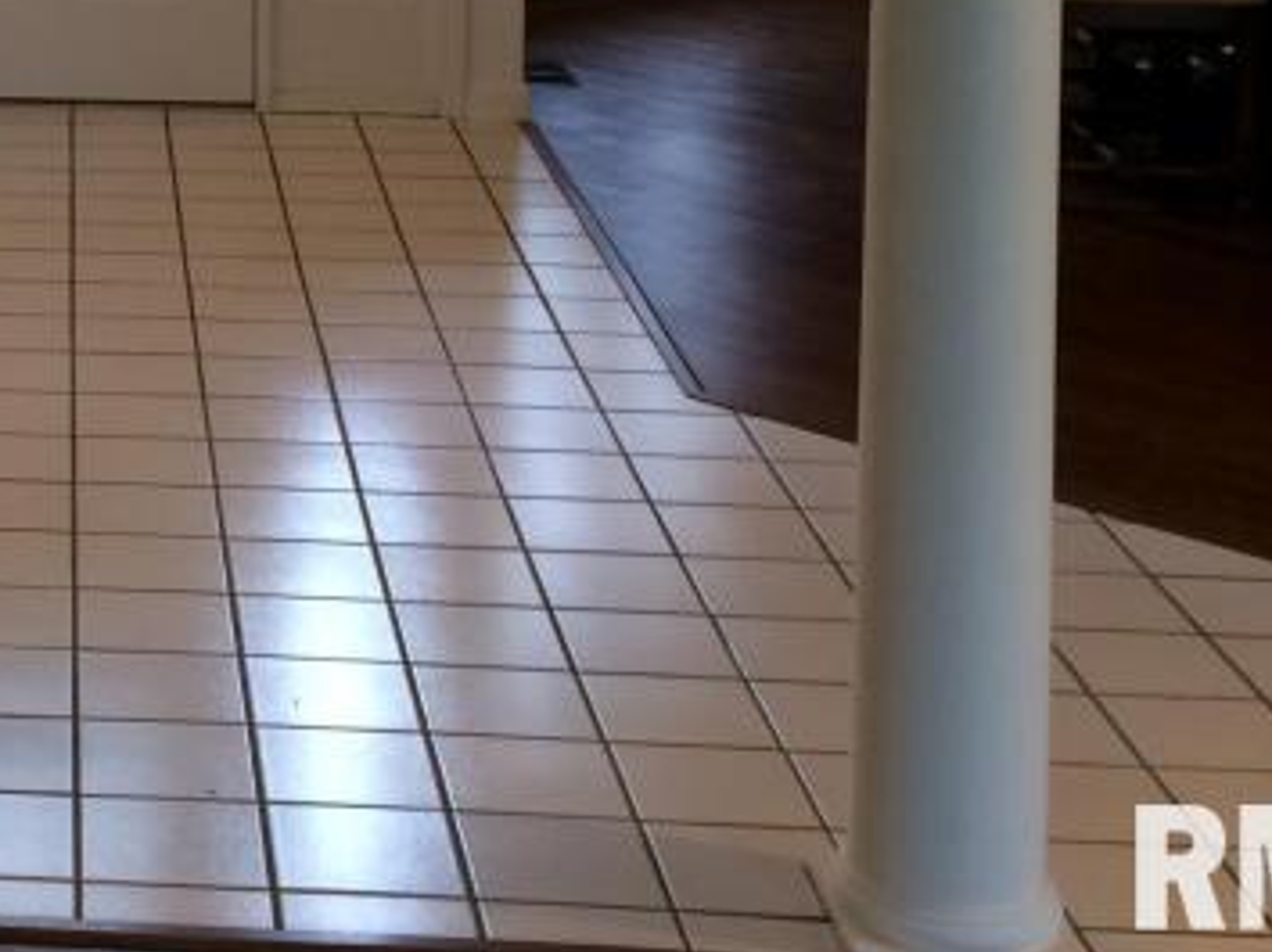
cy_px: -392
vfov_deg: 16.3
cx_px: -158
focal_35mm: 84
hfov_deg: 21.9
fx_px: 3085
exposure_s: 1/30
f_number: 2.2
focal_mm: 4.15
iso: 64
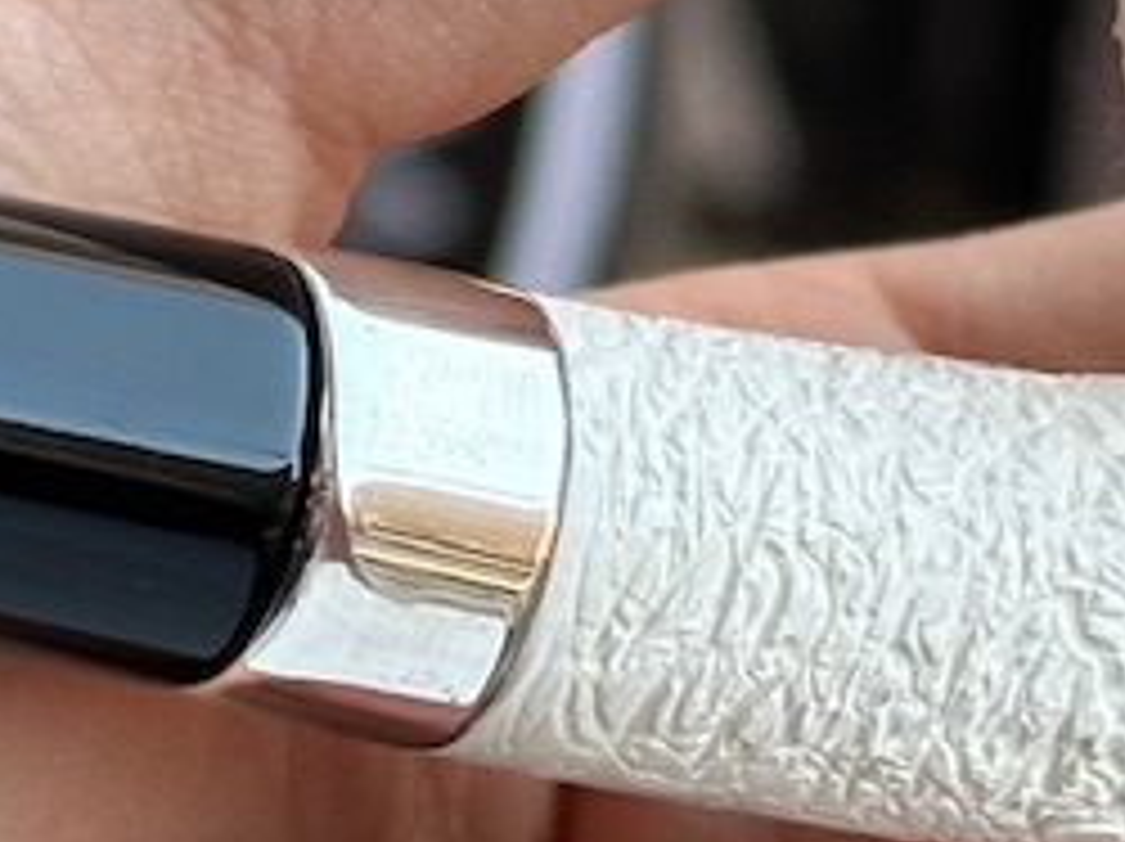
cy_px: 347
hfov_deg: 8.0
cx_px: 126
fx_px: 7987
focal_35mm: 246
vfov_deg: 6.0
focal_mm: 6.86
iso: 64
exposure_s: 1/355
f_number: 1.78
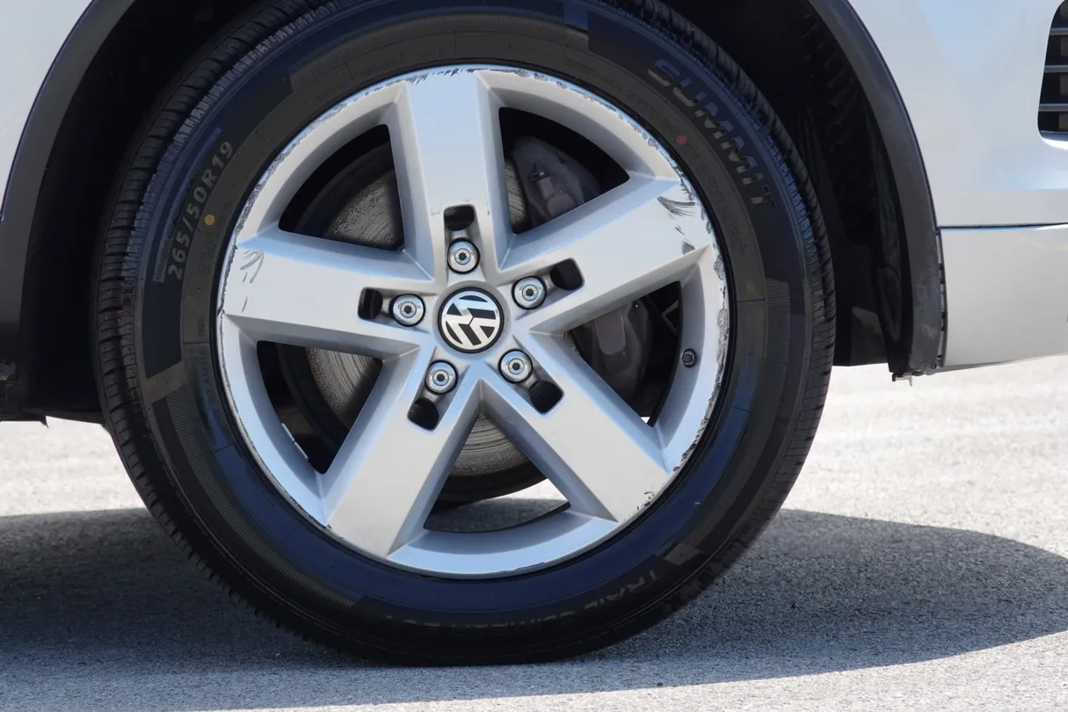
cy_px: 356
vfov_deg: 2.8
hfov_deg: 4.3
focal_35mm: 485
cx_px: 534
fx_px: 14387
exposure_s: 1/250
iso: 100
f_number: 4.5
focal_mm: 177.86
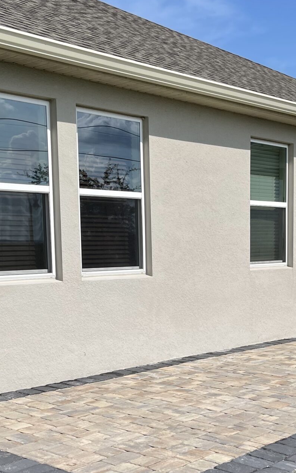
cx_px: 239
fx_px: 723
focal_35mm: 56
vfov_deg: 35.8
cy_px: 326
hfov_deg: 22.8
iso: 32
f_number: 1.6
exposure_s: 1/6250
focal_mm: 5.1
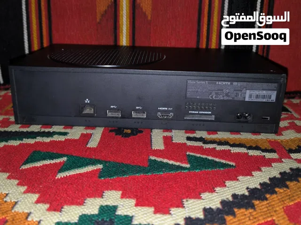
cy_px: 112
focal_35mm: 35
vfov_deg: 40.7
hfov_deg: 52.6
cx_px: 150
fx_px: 304
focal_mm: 6.92
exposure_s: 1/33.3
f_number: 1.9
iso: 547
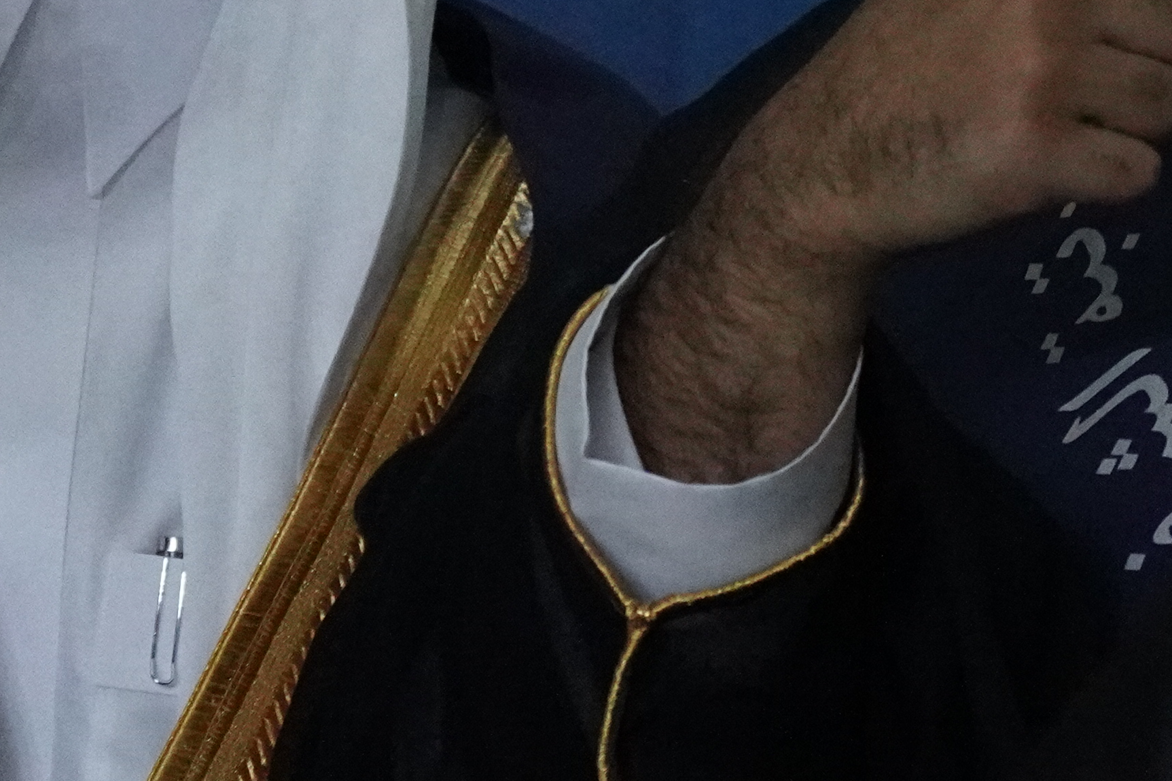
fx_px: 16504
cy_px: -284
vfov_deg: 2.7
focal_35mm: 507
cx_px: 608
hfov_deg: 4.1
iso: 6400
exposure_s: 1/125
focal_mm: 92
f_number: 3.5
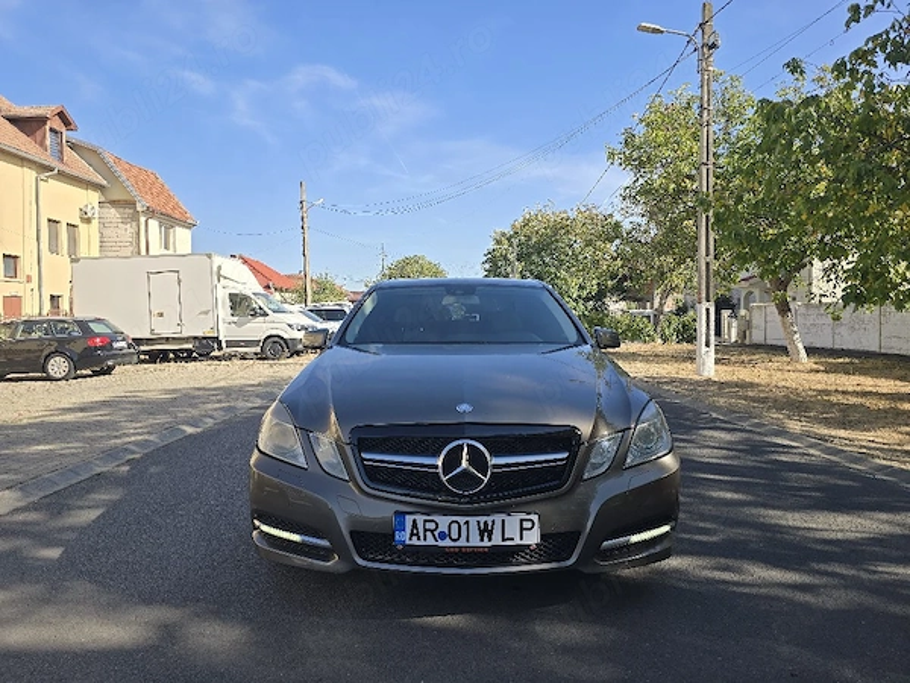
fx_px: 605
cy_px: 342
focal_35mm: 23
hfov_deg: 73.9
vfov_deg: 58.9
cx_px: 455
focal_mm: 6.3
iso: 12
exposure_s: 1/500
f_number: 1.7
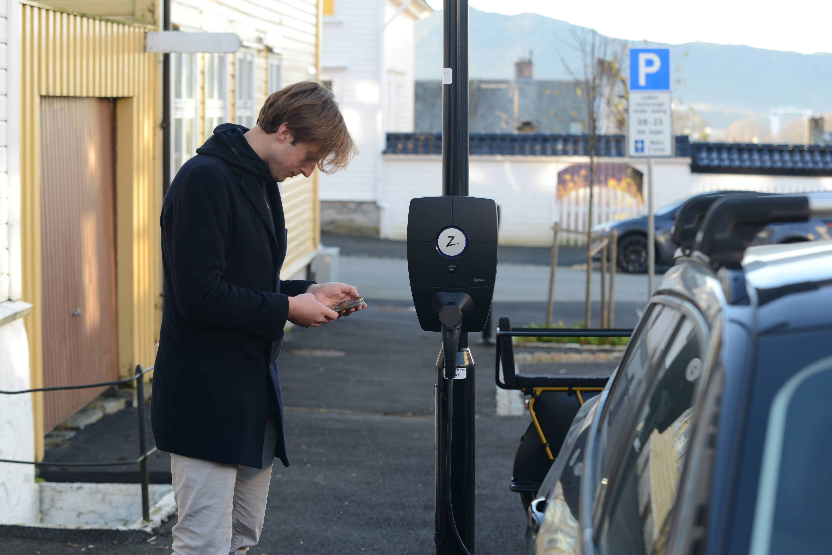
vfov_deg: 19.2
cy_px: 278
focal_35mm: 71
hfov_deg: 28.5
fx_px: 1641
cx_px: 419
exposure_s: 1/320
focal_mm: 70
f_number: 4.5
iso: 400
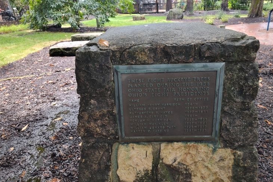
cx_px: 138
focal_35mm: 26
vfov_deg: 49.5
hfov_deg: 69.4
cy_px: 80
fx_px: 197
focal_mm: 5.56
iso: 248
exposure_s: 1/120
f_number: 1.8
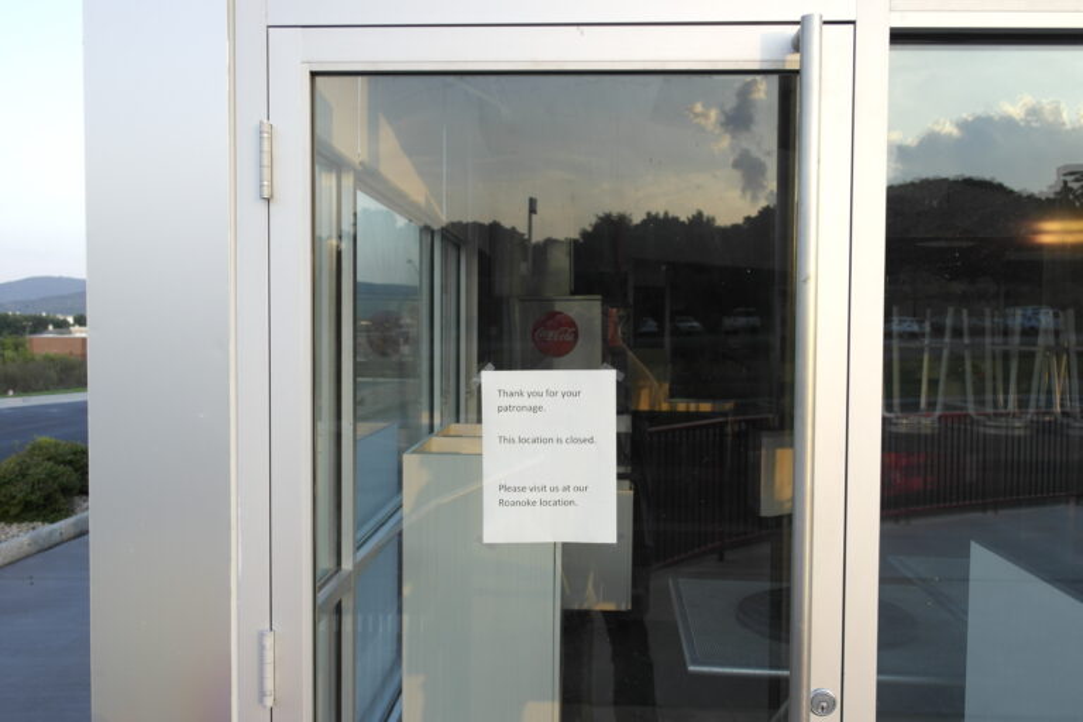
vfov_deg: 43.6
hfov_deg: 61.9
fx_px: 902
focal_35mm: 30
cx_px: 542
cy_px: 361
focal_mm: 20
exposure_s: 1/100
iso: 100
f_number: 4
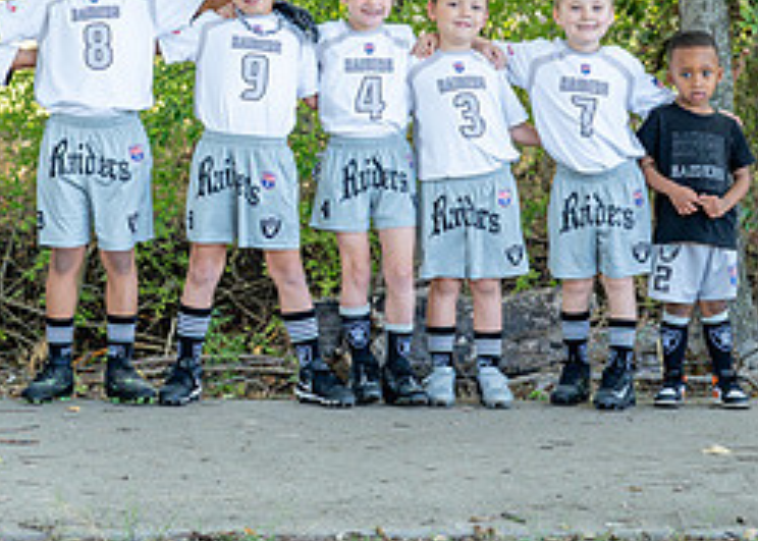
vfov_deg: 10.8
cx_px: 119
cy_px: 103
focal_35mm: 133
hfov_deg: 15.0
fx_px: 2862
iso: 1000
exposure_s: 1/640
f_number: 4
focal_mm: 50
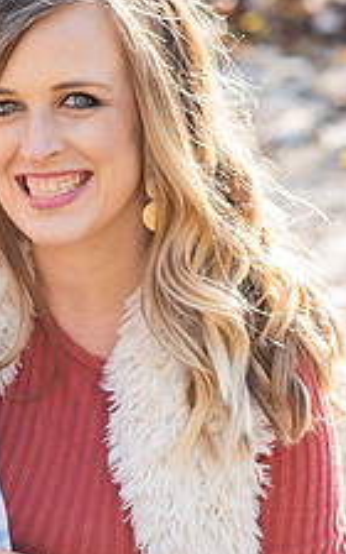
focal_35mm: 224
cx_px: -119
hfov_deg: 5.8
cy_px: 330
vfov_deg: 9.4
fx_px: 3380
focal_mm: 85
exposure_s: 1/200
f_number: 3.2
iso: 160
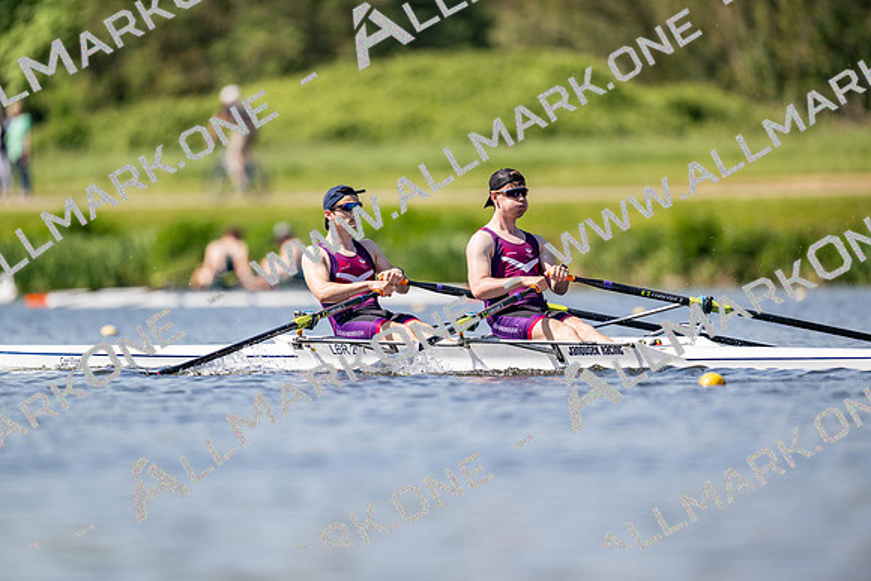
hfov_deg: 3.4
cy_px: 290
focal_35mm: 600
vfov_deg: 2.3
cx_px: 436
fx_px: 14519
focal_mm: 600
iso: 250
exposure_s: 1/2500
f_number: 4
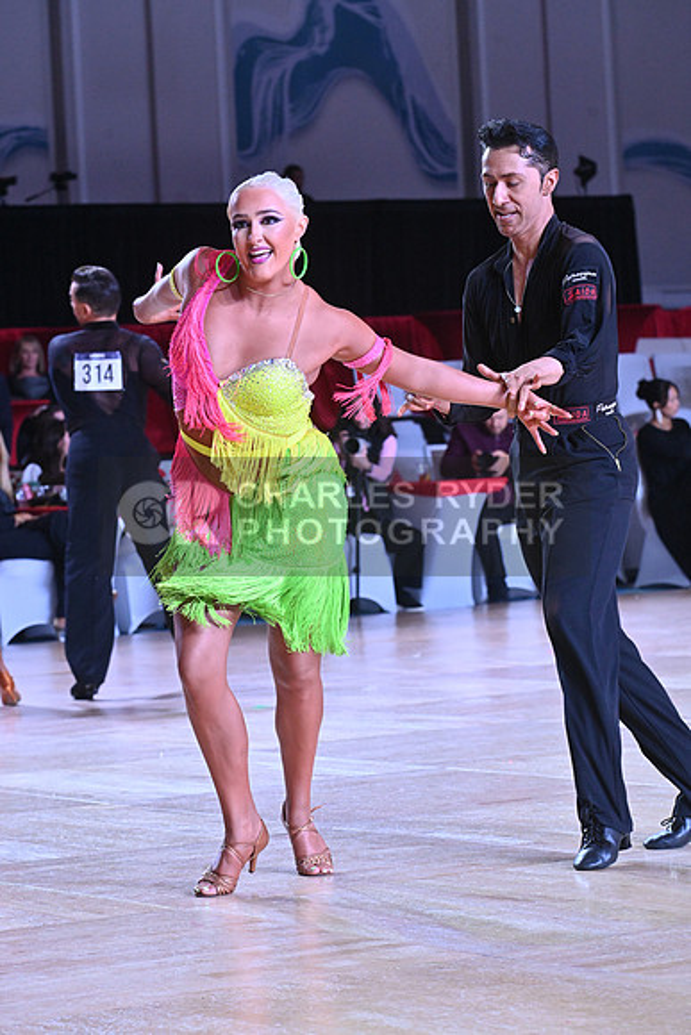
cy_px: 518
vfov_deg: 15.8
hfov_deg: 10.6
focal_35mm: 130
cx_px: 346
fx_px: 3740
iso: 4000
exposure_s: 1/400
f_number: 8
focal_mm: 130
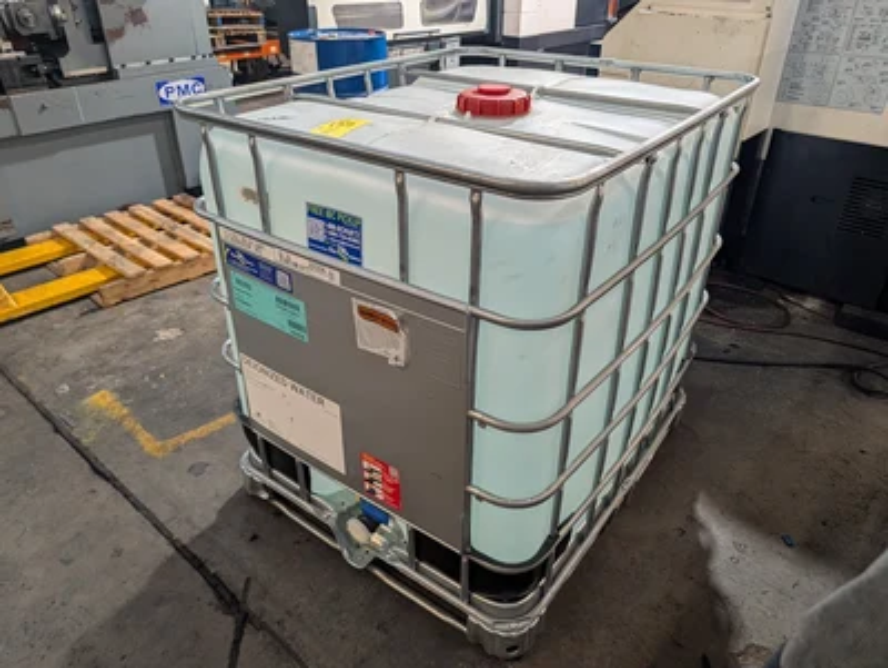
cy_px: 334
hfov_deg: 71.5
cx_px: 444
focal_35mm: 24
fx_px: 616
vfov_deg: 56.9
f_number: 1.68
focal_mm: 6.9
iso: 488
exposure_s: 1/120
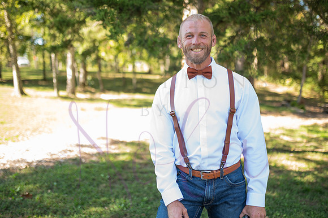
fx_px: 333
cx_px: 164
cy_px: 109
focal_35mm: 37
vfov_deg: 36.3
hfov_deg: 52.4
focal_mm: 35
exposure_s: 1/200
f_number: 1.4
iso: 50
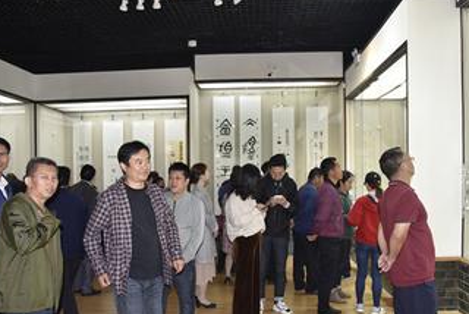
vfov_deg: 43.5
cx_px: 236
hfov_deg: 61.9
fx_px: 391
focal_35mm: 30
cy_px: 187
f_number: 4
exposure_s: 1/160
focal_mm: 24
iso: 1800
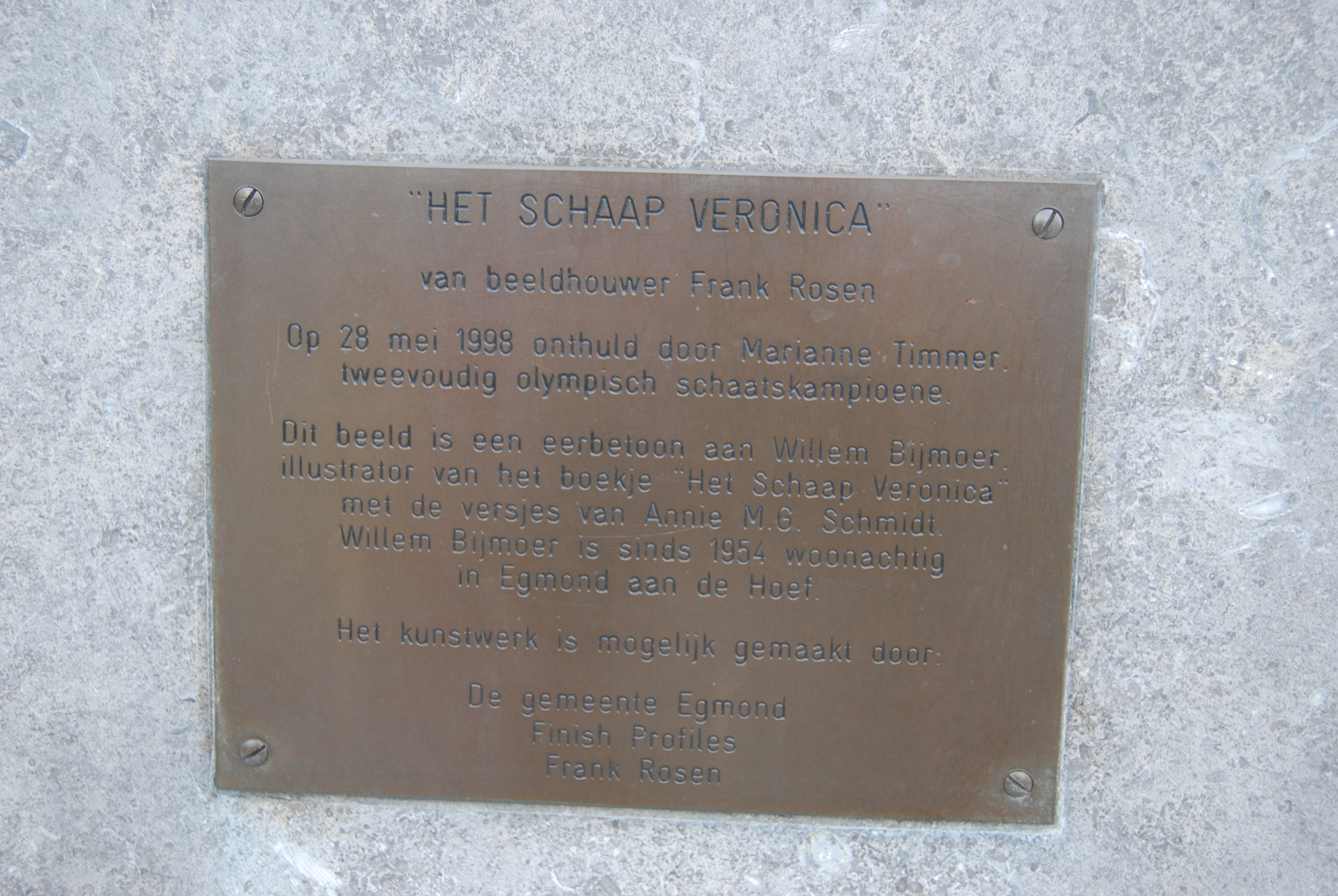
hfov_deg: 42.3
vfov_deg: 29.0
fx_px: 1730
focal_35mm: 46
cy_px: 448
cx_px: 669
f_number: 4.5
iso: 200
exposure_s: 1/60
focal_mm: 31
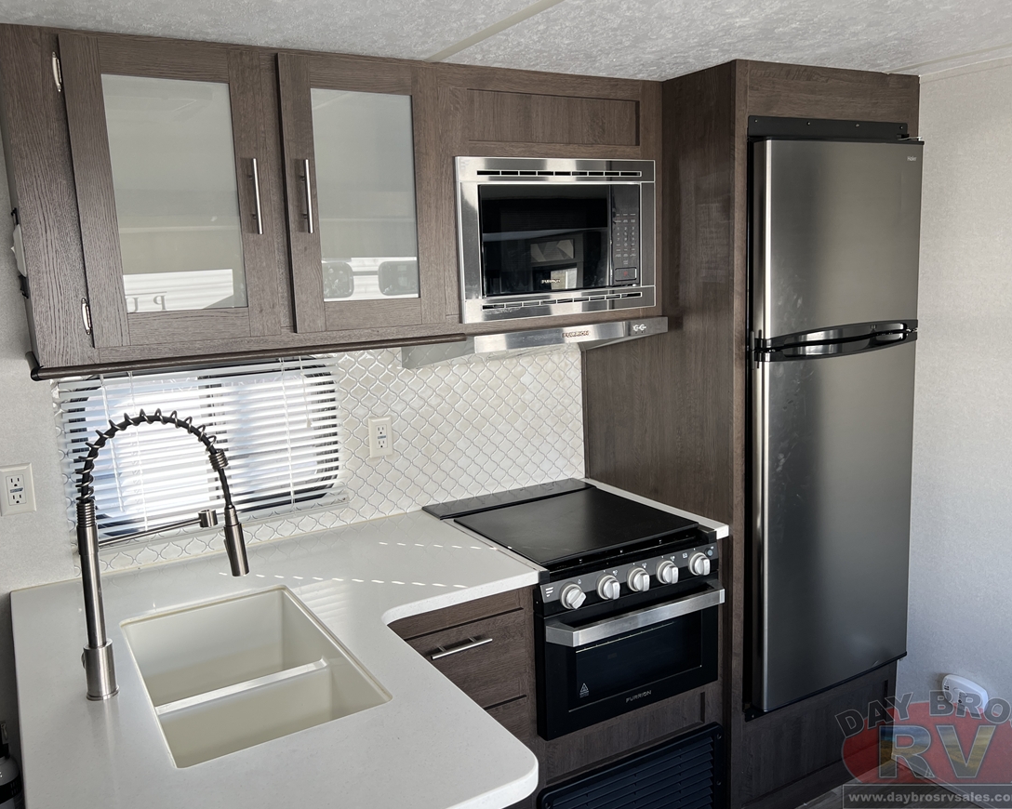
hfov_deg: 62.2
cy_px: 392
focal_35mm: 28
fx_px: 838
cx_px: 485
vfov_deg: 51.5
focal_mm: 5.7
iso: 40
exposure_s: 1/152
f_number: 1.5
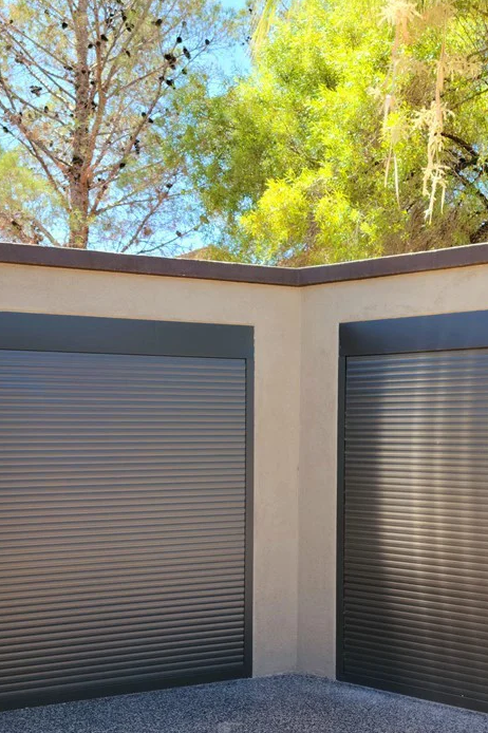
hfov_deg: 31.0
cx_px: 316
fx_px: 875
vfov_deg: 45.4
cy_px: 378
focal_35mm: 43
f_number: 2
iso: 25
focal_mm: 5.9
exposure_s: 1/175
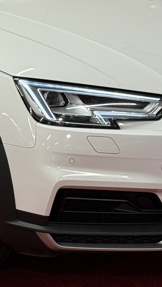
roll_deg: -0.8
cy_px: 37
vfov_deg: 13.7
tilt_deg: -7.1
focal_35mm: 156
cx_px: -33
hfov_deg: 7.7
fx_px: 1190
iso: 50
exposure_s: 1/95
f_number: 1.78
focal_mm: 6.76
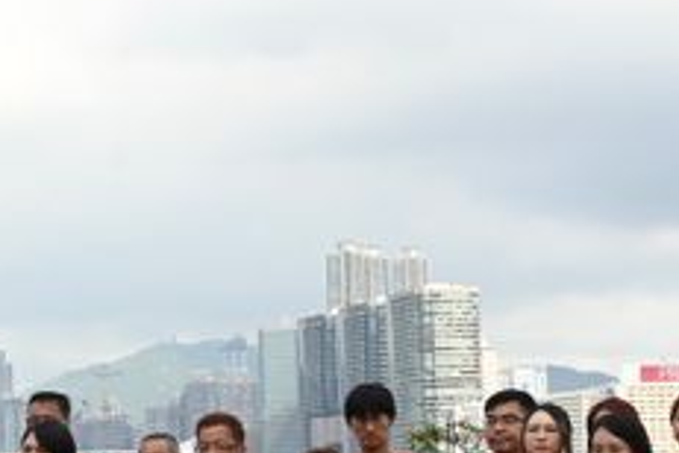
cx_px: -59
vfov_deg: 10.9
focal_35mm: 124
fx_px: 2339
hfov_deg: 16.1
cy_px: 484
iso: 1250
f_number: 11
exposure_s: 1/800
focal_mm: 28
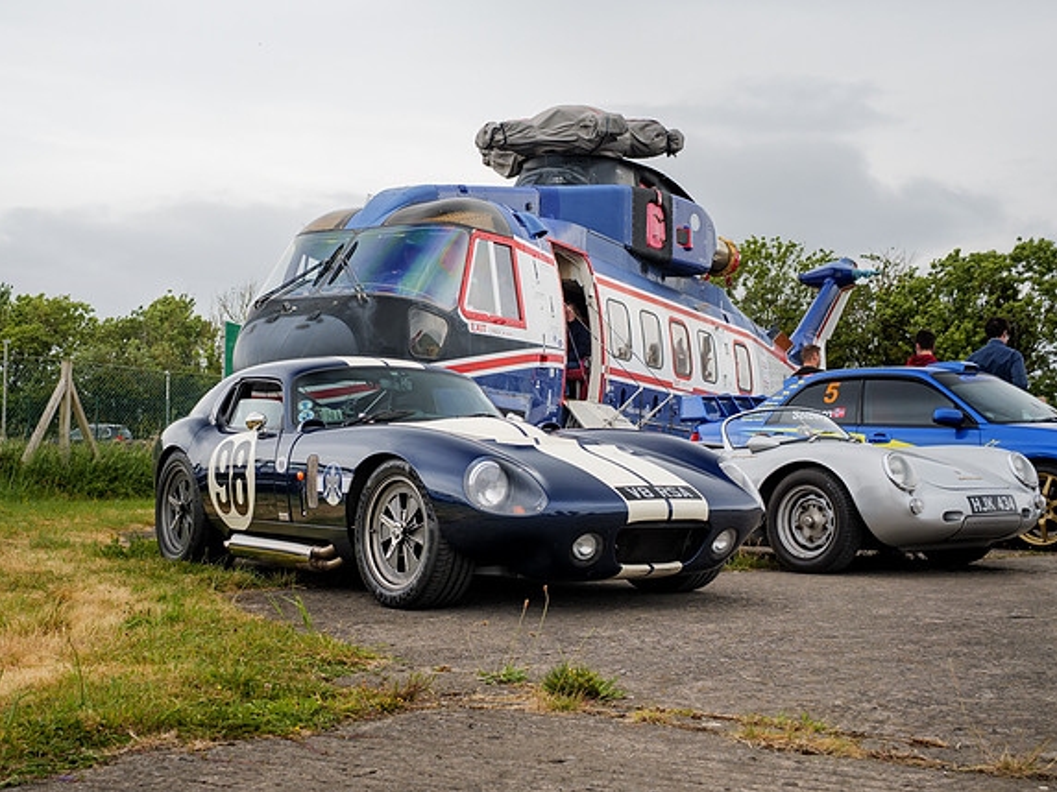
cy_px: 426
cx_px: 482
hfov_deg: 38.9
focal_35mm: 49
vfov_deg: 29.7
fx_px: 1496
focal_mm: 20
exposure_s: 1/320
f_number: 3.5
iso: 100
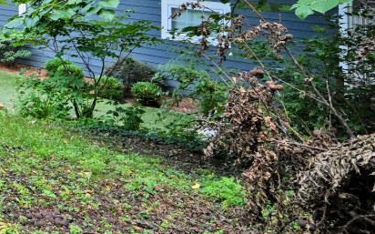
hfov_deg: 22.1
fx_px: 531
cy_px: -79
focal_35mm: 52
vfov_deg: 22.0
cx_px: -306
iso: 320
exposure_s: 1/250
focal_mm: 14
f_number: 4
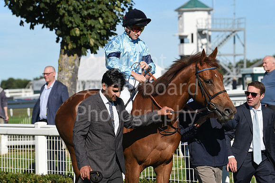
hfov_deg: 13.7
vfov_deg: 9.2
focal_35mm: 150
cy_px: 92
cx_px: 138
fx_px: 1146
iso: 400
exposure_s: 1/2500
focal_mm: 150
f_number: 6.3
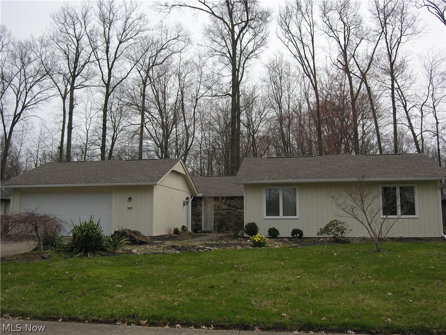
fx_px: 412
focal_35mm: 32
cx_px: 223
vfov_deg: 44.2
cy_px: 168
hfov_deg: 56.8
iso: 50
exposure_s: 1/740
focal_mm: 8.1
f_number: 3.2
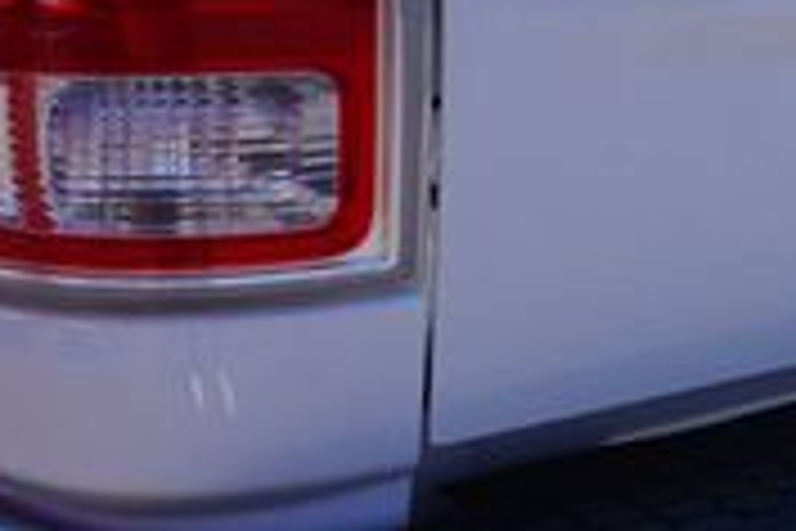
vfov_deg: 15.6
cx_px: 850
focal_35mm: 87
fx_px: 1924
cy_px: 126
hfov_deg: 22.2
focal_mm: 16
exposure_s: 1/100
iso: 100
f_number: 11
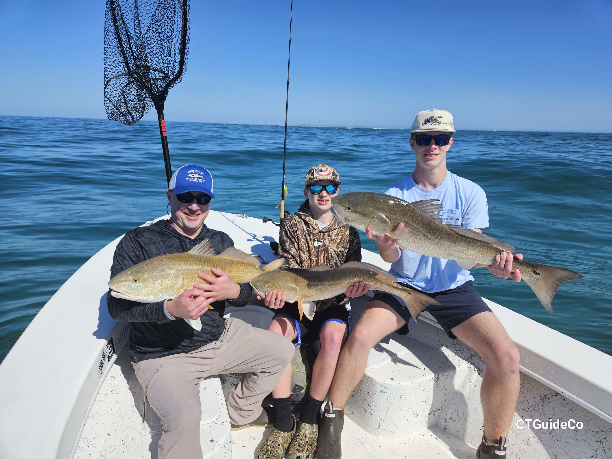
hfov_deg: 73.9
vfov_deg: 58.9
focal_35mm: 23
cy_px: 230
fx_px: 407
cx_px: 306
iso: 25
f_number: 1.8
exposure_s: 1/2882
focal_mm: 5.4
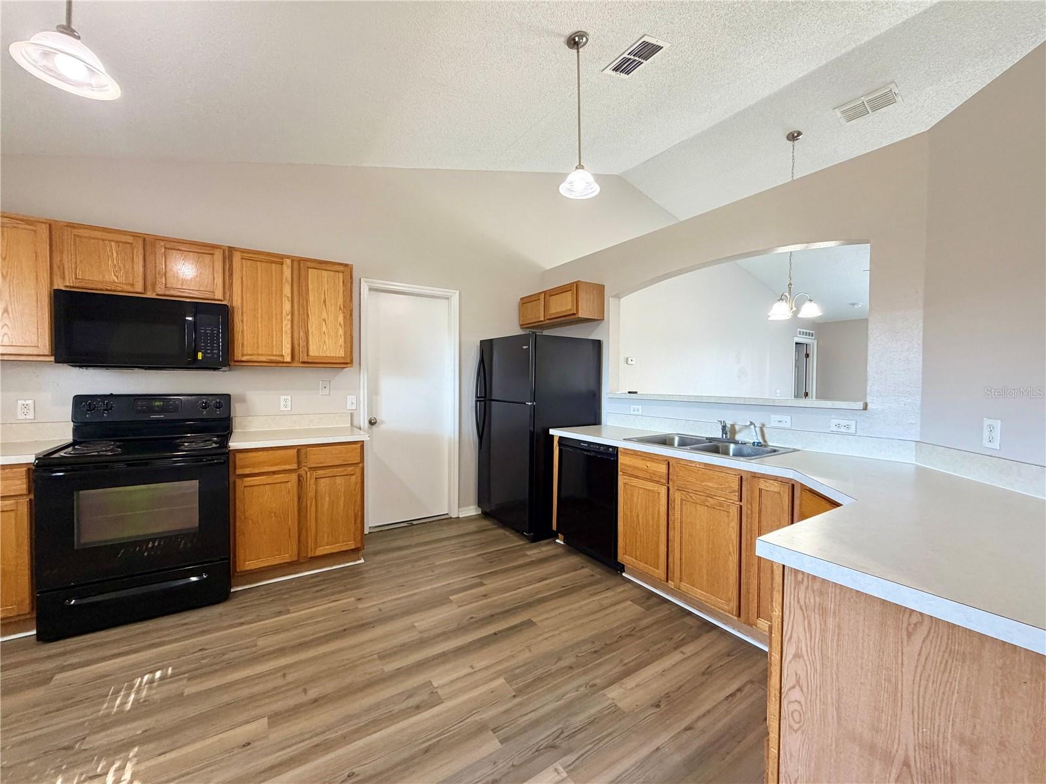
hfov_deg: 102.1
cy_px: 392
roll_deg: -0.3
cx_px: 523
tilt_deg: -2.0
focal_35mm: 14
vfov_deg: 85.7
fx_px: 423
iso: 320
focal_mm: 2.22
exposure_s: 1/60
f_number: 2.2
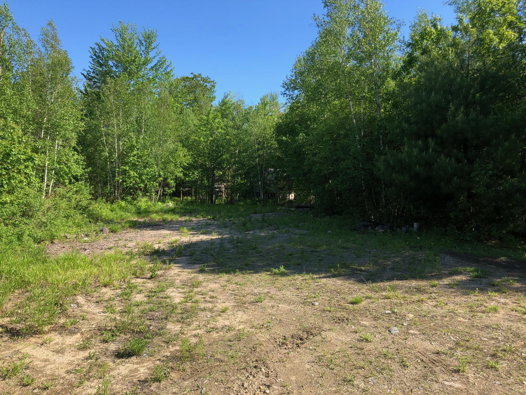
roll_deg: +0.0
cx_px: 263
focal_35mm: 28
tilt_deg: -1.8
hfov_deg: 63.4
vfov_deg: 49.7
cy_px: 198
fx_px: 425
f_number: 1.8
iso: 20
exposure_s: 1/774
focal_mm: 3.99
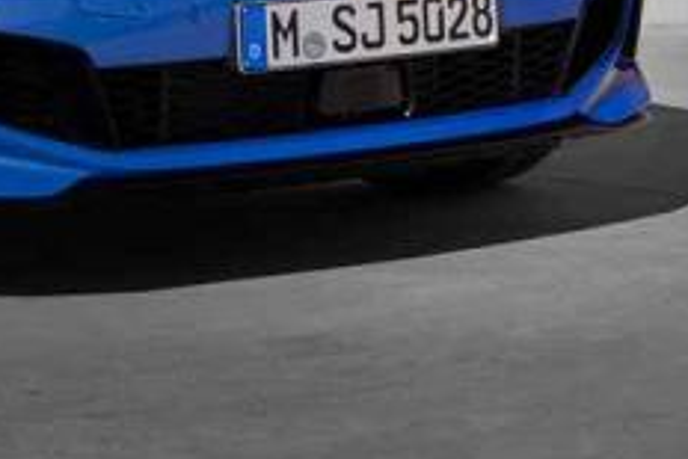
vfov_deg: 8.5
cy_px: -391
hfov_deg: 13.2
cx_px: 178
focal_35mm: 155
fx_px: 2964
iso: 100
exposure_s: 1/250
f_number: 10
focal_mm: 40
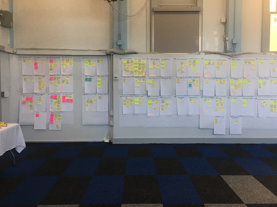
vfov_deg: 41.8
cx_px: 141
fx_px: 272
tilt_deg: -3.5
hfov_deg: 54.0
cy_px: 97
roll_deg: -0.1
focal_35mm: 34
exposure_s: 1/30
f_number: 2.2
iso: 40
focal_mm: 4.15
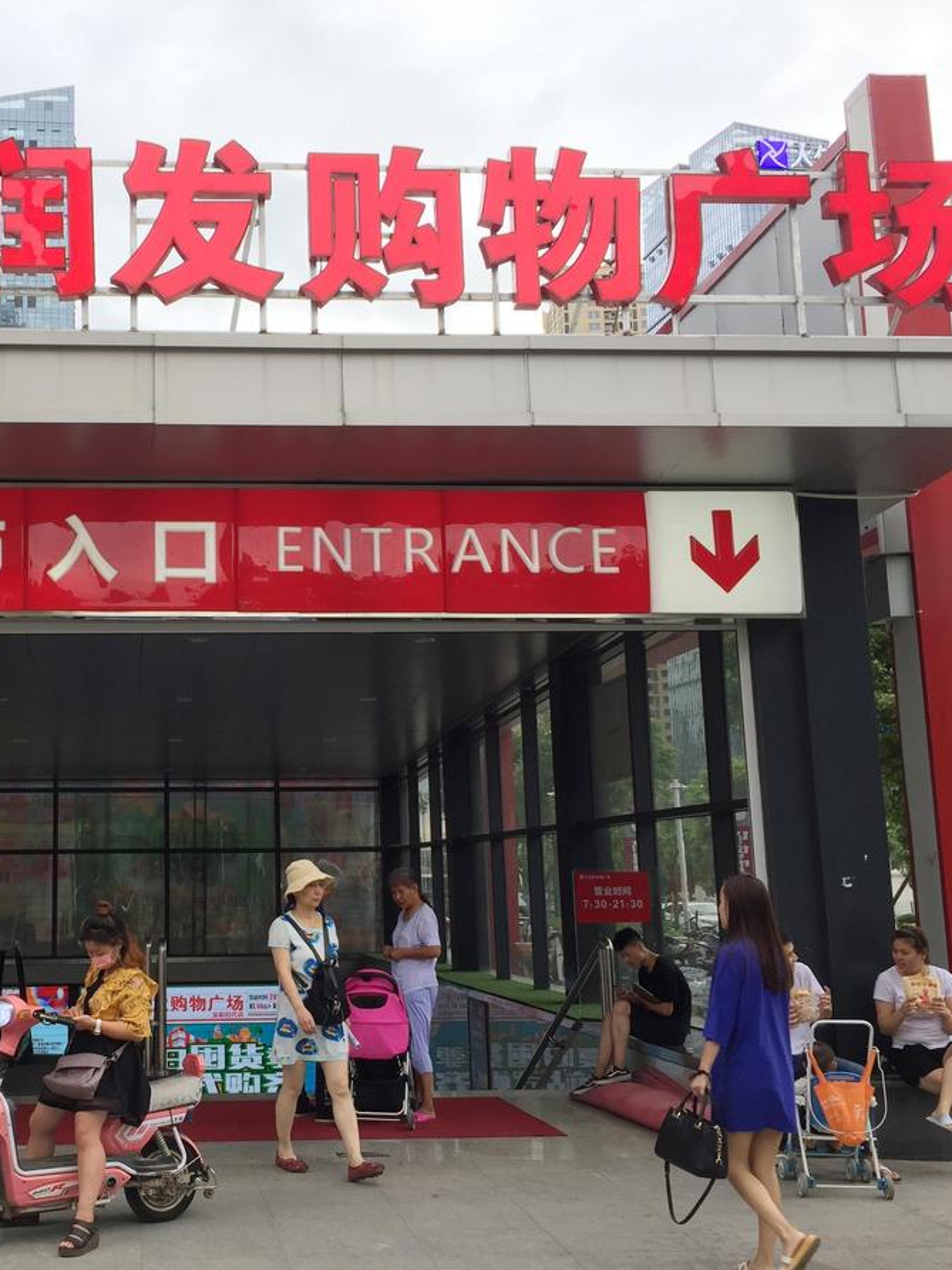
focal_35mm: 39
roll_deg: -0.3
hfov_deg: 35.7
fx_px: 1430
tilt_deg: +9.8
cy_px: 635
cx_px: 203
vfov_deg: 47.9
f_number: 2.2
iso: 32
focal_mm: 4.15
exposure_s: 1/141
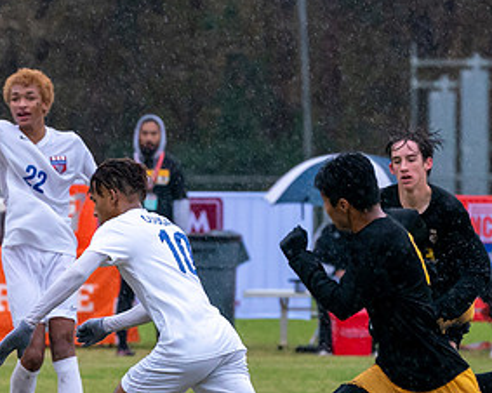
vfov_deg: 1.9
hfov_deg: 2.4
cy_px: 429
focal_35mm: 794
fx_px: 11554
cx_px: 163
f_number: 5.6
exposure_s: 1/1000
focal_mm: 244
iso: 3200
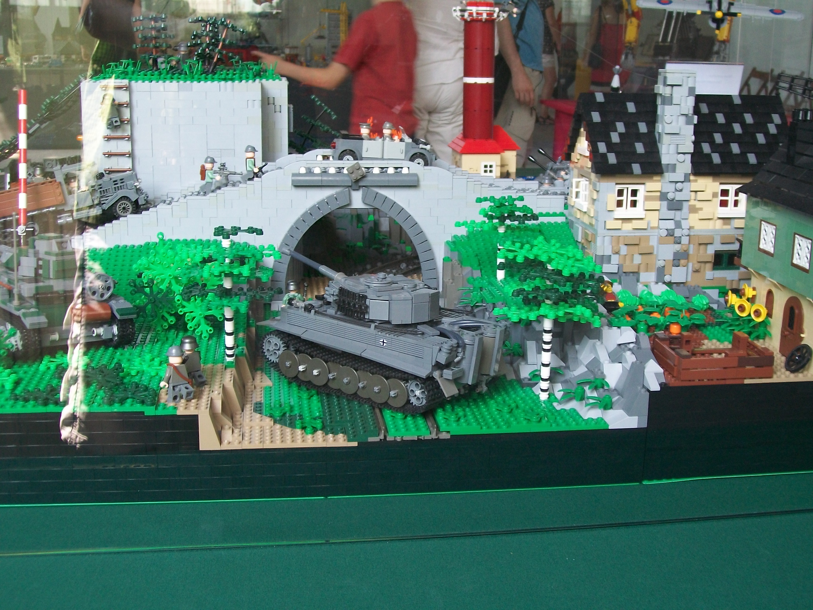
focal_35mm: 45
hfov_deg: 42.1
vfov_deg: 32.2
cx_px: 406
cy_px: 305
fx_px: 1057
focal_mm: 7.6
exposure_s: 1/40
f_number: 3
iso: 80
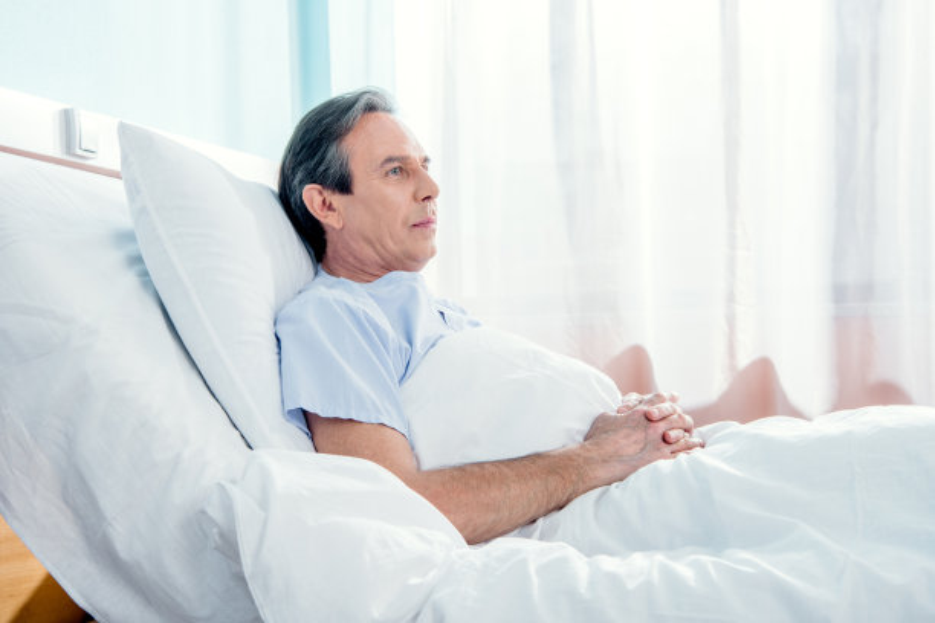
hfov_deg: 34.5
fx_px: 1506
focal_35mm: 58
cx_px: 468
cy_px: 312
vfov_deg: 23.4
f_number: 7.1
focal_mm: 58
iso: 250
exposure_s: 1/200
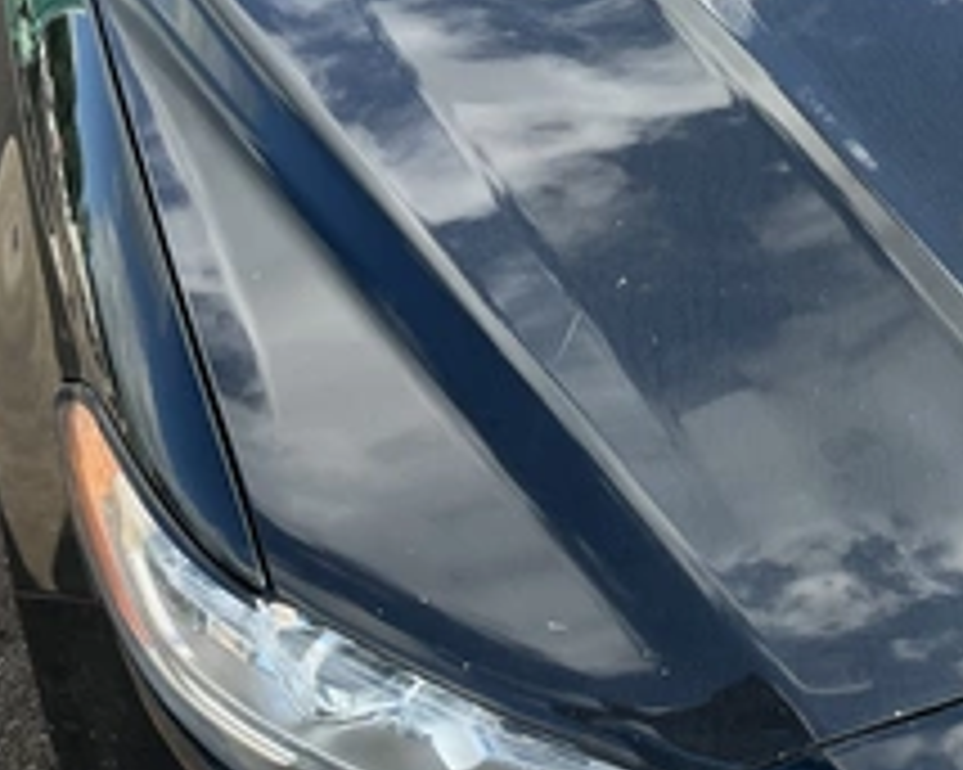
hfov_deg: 34.9
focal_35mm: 51
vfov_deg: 29.6
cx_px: 832
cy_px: 293
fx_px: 1453
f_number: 1.8
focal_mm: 3
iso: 25
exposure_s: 1/534
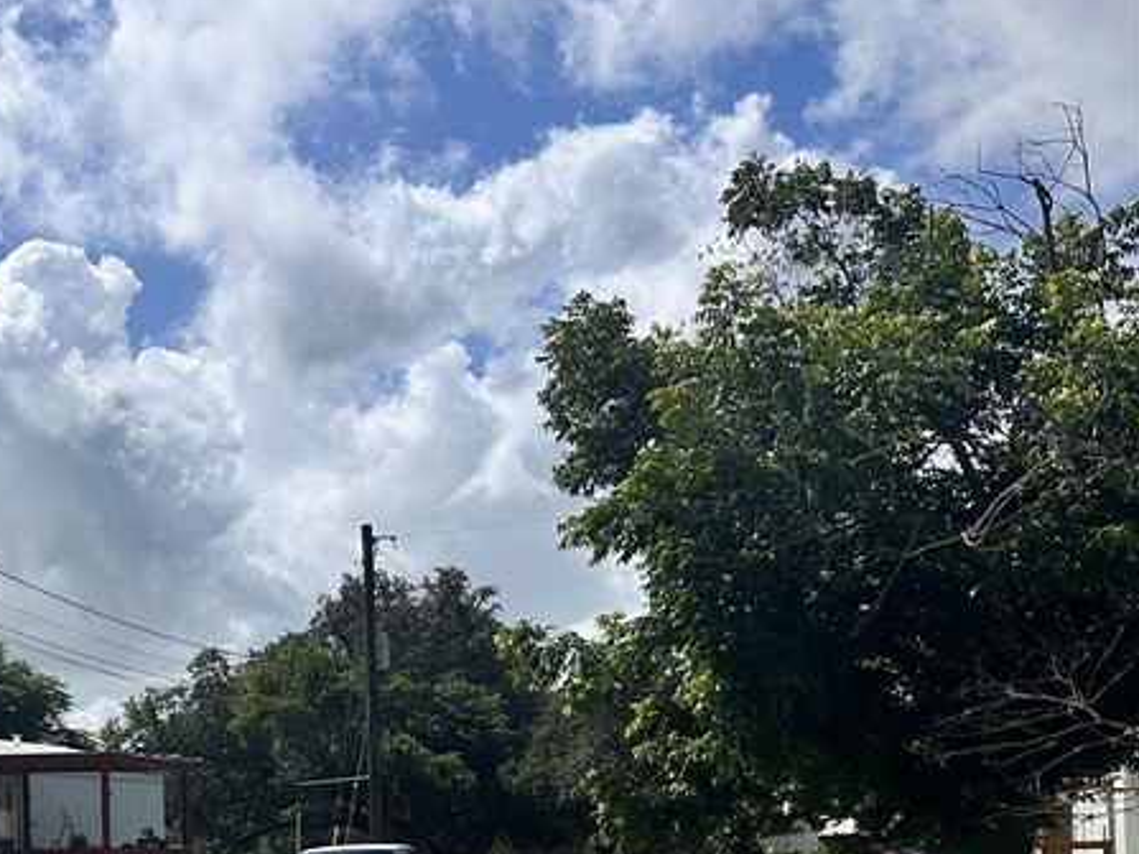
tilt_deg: +0.4
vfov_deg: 25.1
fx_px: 1809
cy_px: 877
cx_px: -161
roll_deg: +1.9
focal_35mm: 55
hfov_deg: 30.6
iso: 80
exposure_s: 1/15625
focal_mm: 6.86
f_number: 1.78
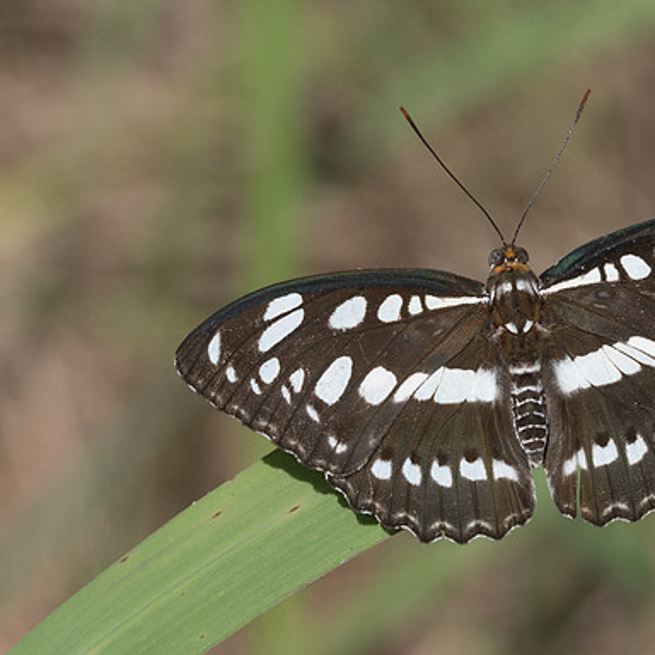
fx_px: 6187
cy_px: 327
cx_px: 457
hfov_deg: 6.1
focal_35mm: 289
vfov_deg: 6.1
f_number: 14
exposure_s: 1/1000
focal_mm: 150
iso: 1000
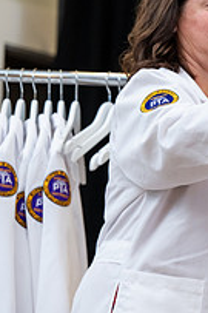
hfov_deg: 3.8
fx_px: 3108
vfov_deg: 5.8
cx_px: 393
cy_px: 119
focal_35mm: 358
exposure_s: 1/200
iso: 1600
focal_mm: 125
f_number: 3.5
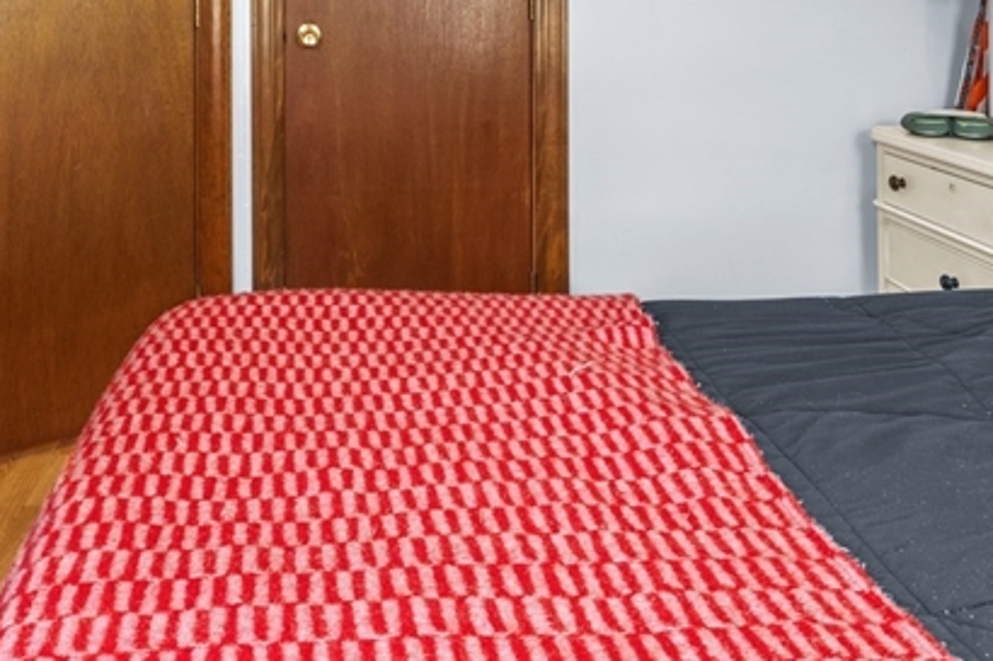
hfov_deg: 53.6
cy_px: -38
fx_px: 965
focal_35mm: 35
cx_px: 346
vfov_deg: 33.7
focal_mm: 14
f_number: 11
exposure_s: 1/4
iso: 2500
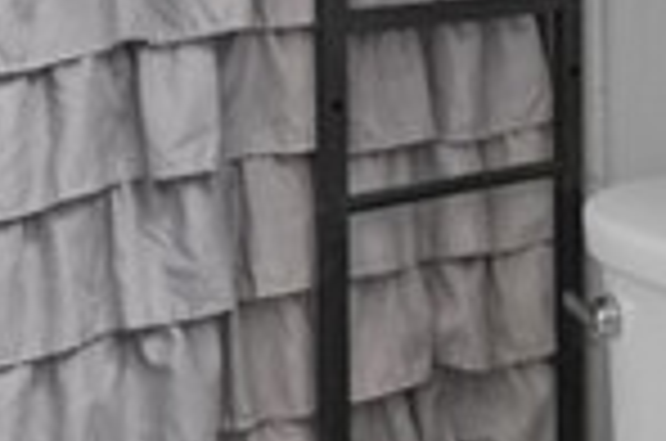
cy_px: -182
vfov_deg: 11.8
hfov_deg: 17.3
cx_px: 886
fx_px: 2049
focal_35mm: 111
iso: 800
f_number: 4
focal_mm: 16
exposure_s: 1/15
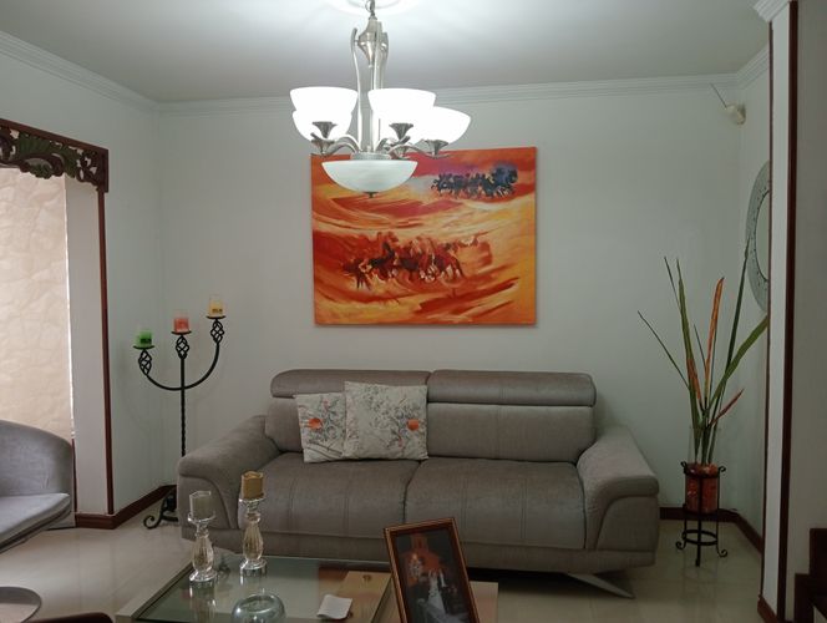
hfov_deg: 63.4
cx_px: 414
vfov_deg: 49.9
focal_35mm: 28
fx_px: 670
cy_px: 312
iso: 300
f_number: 1.8
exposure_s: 1/33.3
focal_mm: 3.98
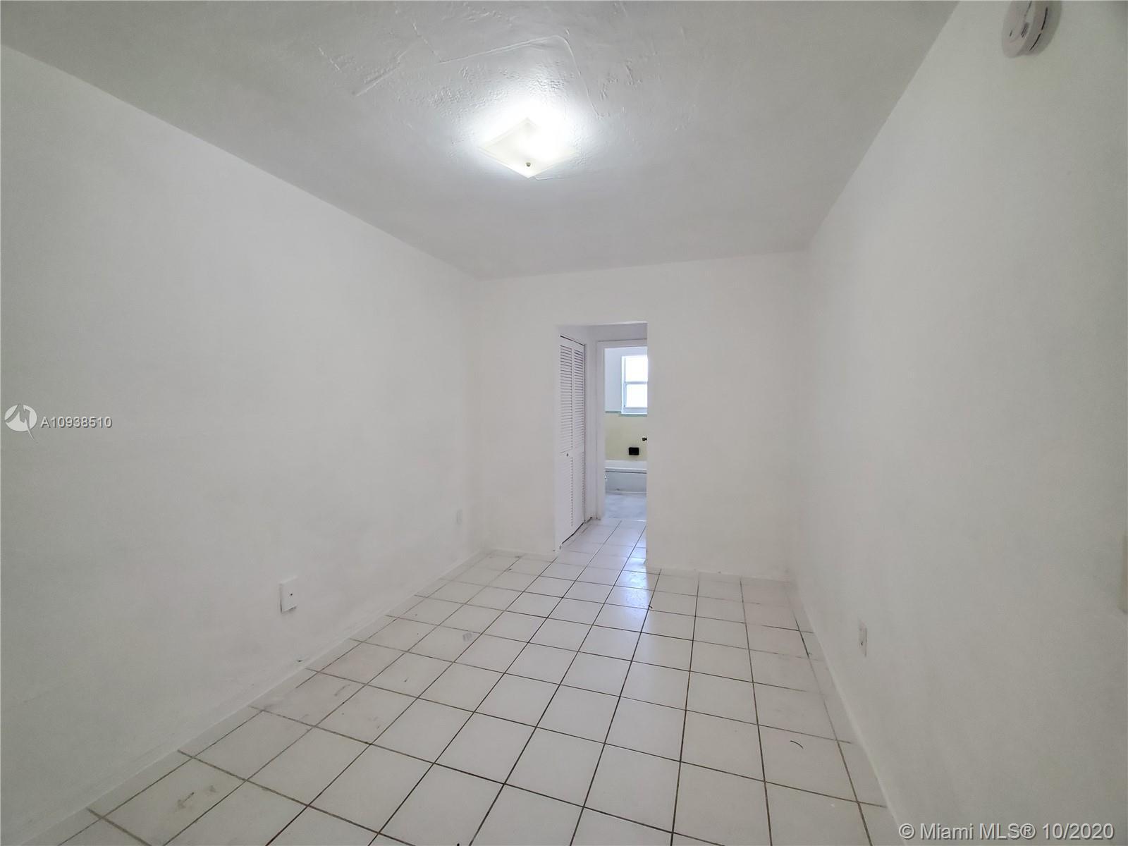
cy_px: 423
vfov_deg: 89.9
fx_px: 424
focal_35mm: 13
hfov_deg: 106.2
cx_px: 564
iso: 160
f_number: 2.2
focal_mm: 1.8
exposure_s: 1/59
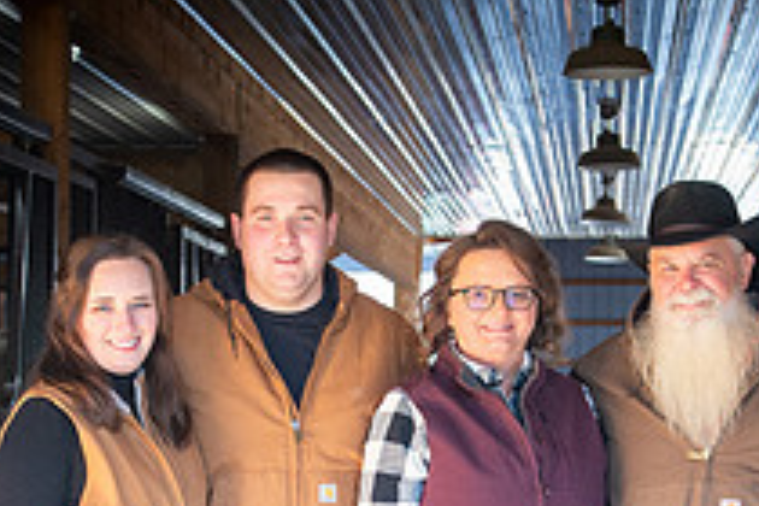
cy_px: 498
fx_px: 2509
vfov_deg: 11.4
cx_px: 385
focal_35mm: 119
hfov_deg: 17.2
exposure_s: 1/60
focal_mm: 38
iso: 1250
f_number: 5
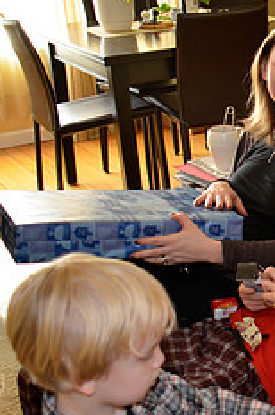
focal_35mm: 90
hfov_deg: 14.1
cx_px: 429
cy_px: 220
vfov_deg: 22.6
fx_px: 1034
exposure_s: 1/60
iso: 320
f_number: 4
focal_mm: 24
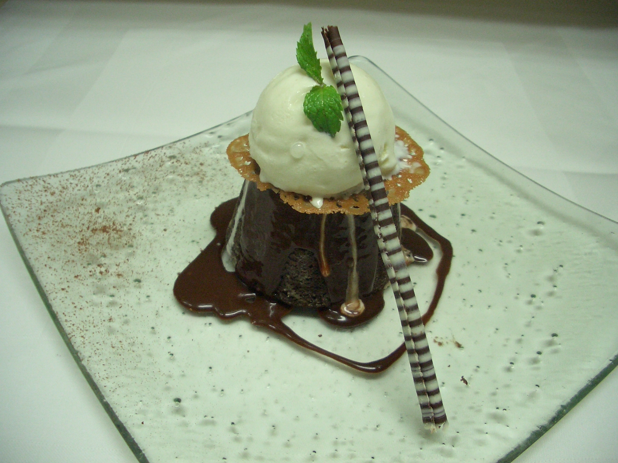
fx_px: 625
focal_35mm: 35
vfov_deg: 40.7
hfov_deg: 52.6
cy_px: 232
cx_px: 309
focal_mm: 5.8
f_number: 2.6
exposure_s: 1/80
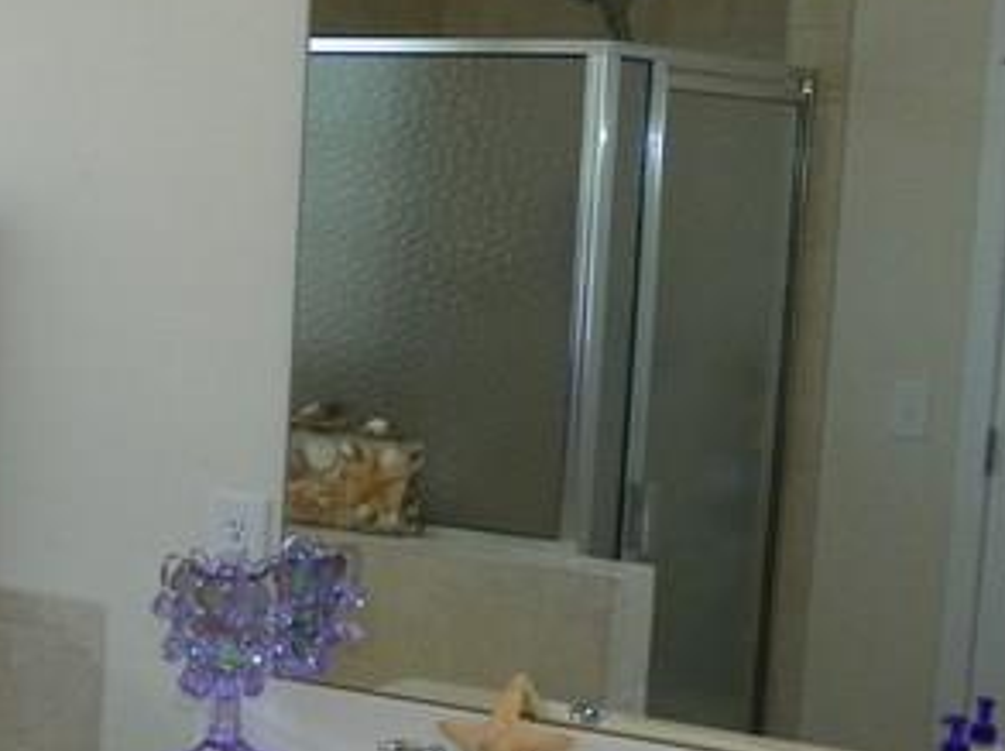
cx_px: -147
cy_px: 504
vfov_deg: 16.2
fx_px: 2639
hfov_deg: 20.4
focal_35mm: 91
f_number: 2.8
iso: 80
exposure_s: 1/125
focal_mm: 4.6
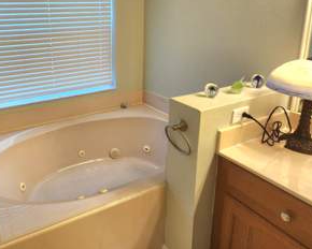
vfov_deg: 62.2
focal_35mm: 21
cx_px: 77
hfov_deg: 72.2
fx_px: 194
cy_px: 66
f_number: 2.2
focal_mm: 2.2
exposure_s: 1/60.2
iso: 80
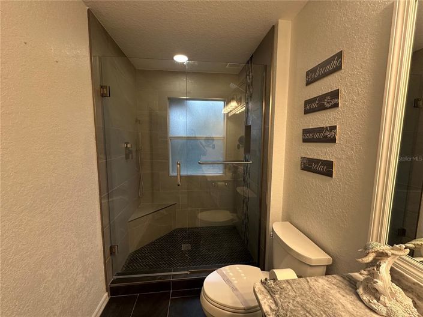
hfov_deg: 102.1
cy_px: 158
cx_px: 212
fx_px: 171
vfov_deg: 85.6
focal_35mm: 14
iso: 200
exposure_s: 1/60
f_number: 2.2
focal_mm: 2.22
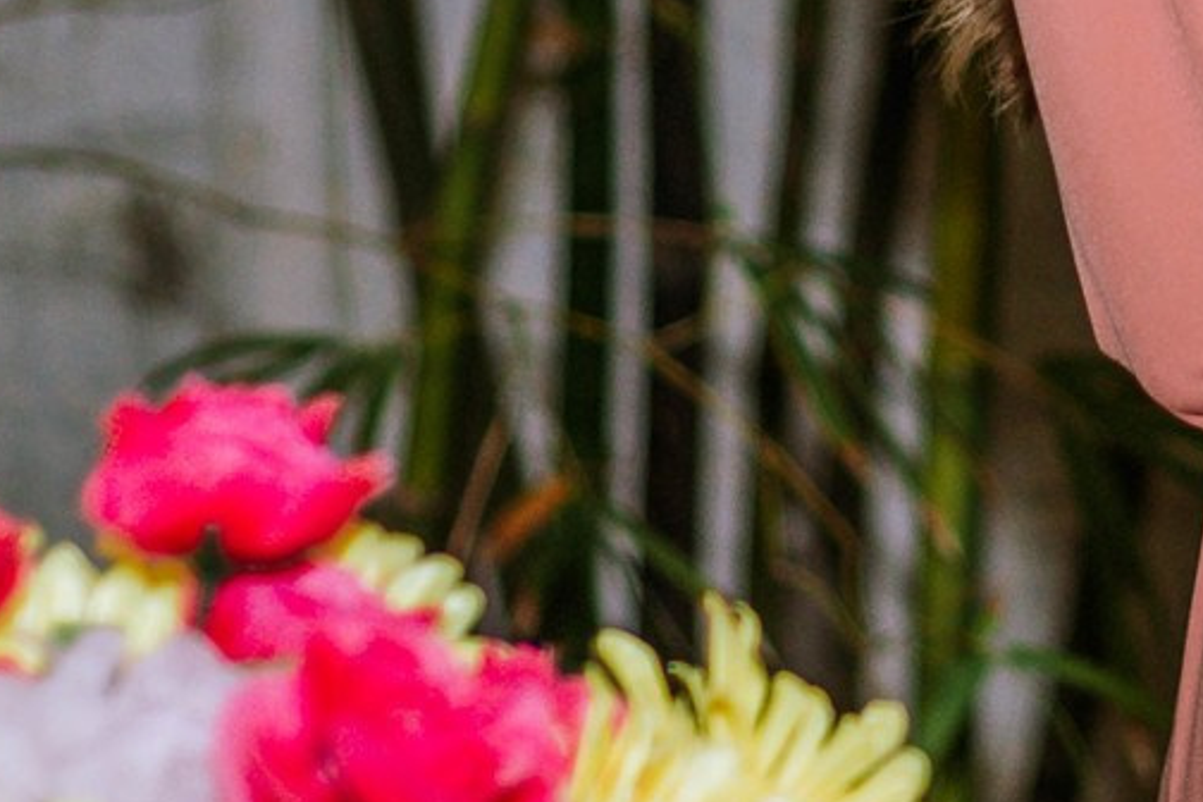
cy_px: -1041
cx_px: 1991
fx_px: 8487
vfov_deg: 5.3
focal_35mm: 254
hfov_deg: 7.9
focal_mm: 50
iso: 640
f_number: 2.2
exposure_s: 1/200
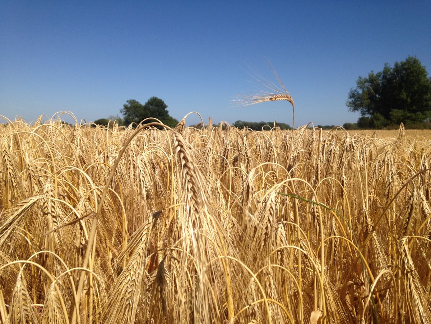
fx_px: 411
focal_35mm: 33
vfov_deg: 42.9
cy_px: 162
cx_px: 216
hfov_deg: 55.4
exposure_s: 1/2584
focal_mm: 4.12
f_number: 2.4
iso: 50
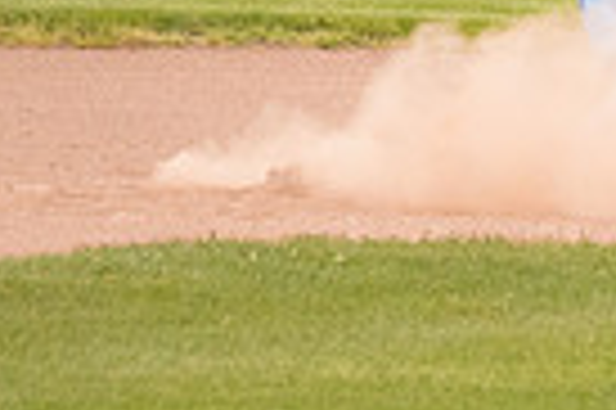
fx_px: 21773
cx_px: 922
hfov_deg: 1.6
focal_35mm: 1274
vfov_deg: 1.1
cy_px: 180
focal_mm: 200
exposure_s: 1/2000
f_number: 5.6
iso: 1000
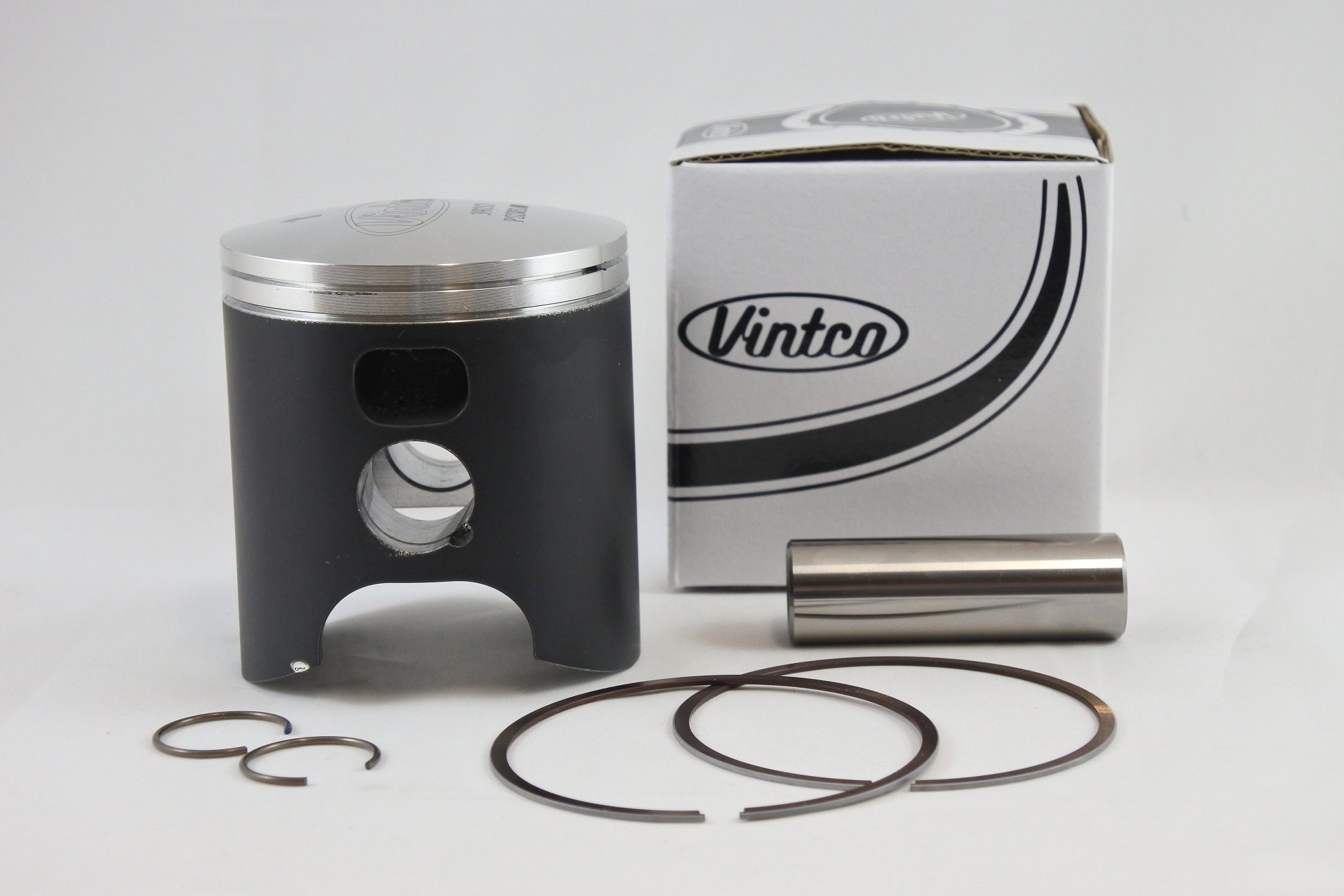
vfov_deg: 18.4
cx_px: 672
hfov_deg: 27.3
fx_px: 2762
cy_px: 448
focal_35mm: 74
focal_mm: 27.6
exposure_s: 1/125
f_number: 5.6
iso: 720
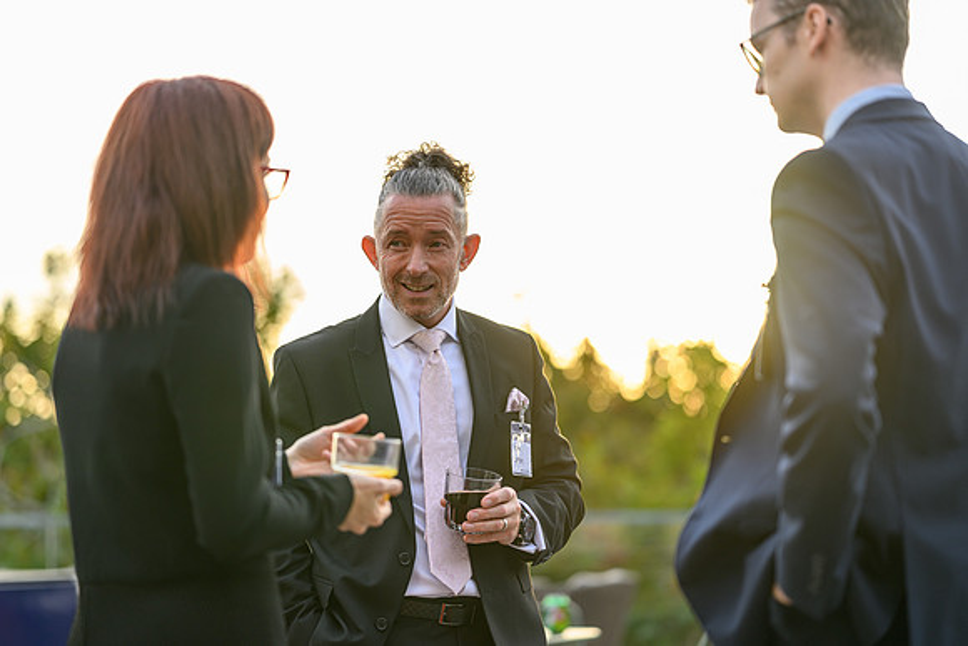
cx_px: 484
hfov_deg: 23.7
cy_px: 323
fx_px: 2304
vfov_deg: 16.0
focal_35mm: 86
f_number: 1.8
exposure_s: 1/500
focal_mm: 85
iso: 200
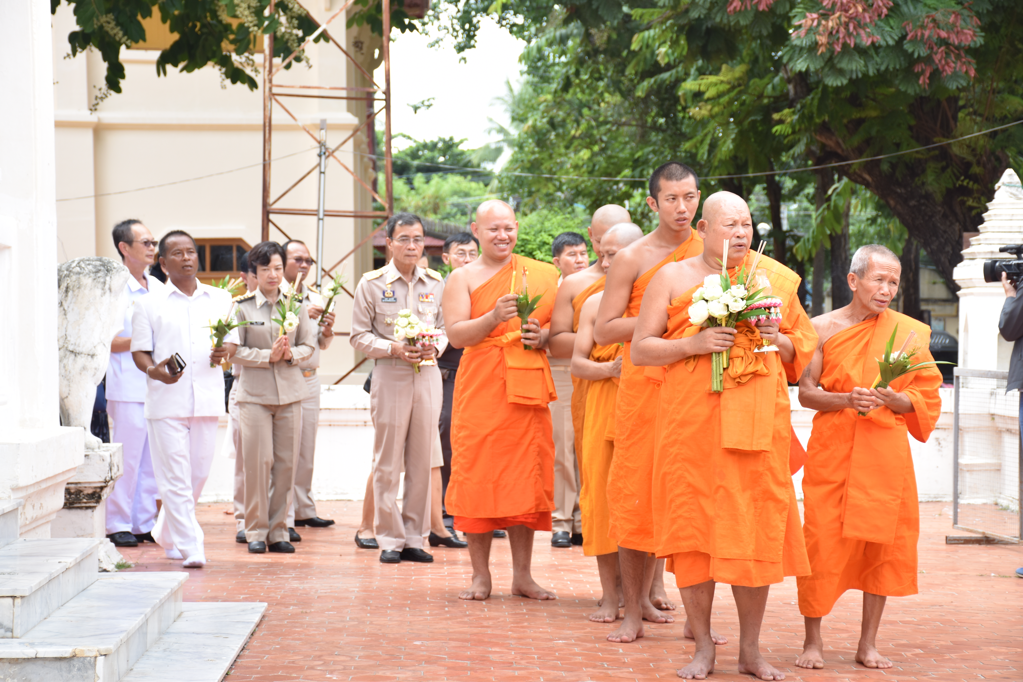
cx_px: 512
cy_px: 341
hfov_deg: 21.9
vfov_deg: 14.7
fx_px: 2643
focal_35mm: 93
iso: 220
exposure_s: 1/500
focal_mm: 62
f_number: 5.6
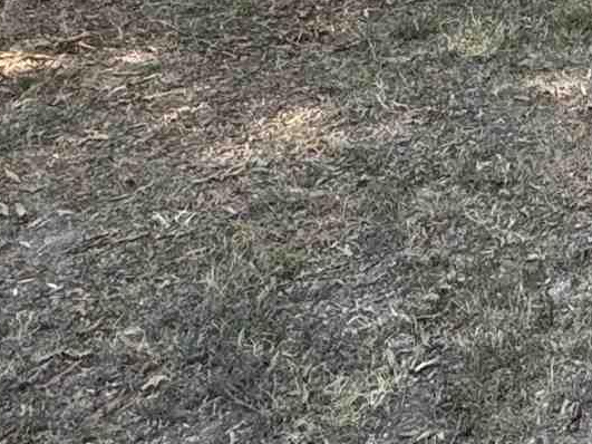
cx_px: 982
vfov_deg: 15.1
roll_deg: -1.9
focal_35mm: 81
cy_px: -413
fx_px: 1385
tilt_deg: -4.1
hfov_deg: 19.6
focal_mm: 2.22
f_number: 2.2
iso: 40
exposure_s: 1/573
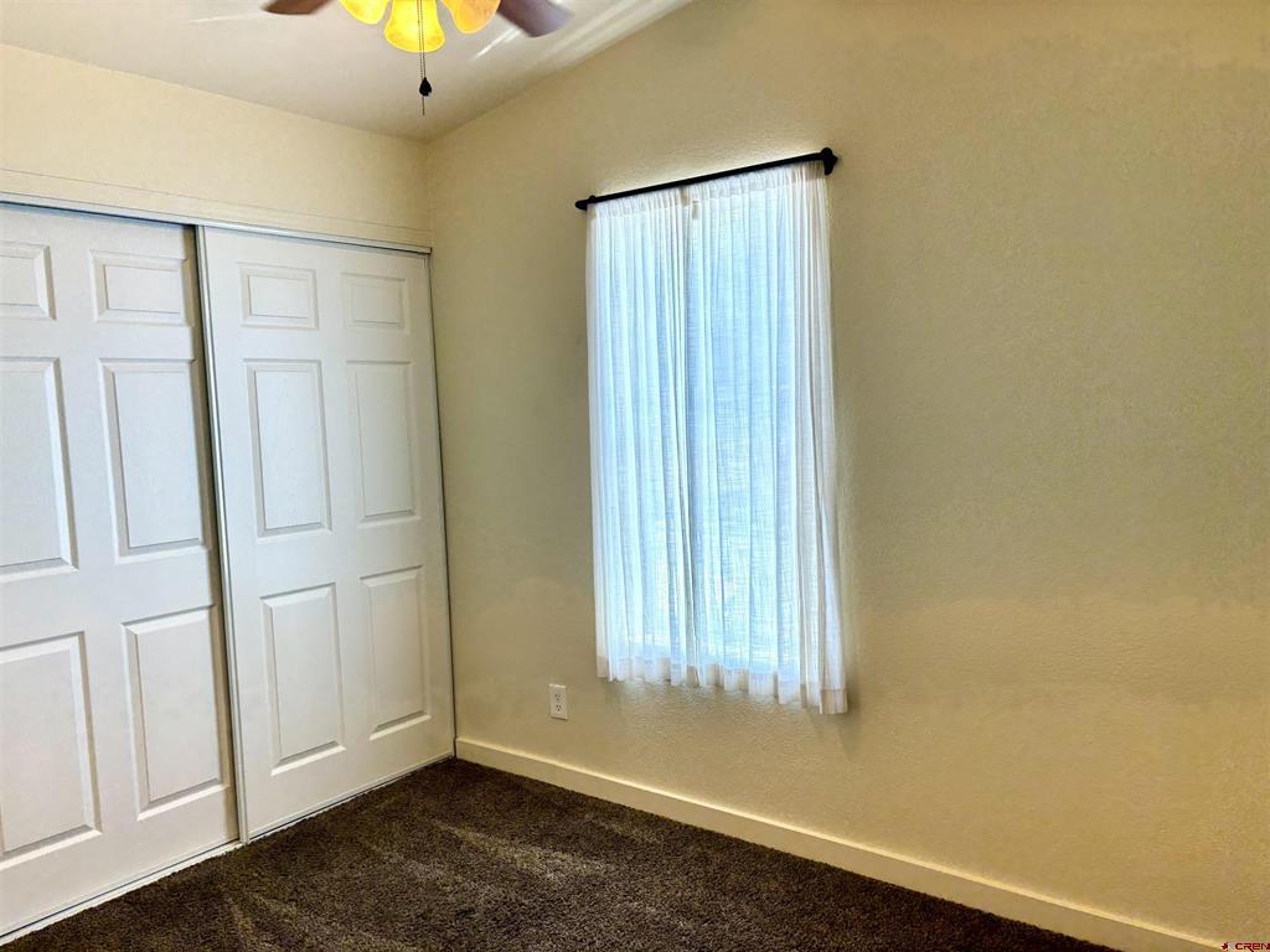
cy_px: 476
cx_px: 635
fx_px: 954
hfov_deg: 67.3
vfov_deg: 53.1
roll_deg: +2.2
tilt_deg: -4.5
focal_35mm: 26
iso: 40
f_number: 1.6
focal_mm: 5.96
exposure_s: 1/122
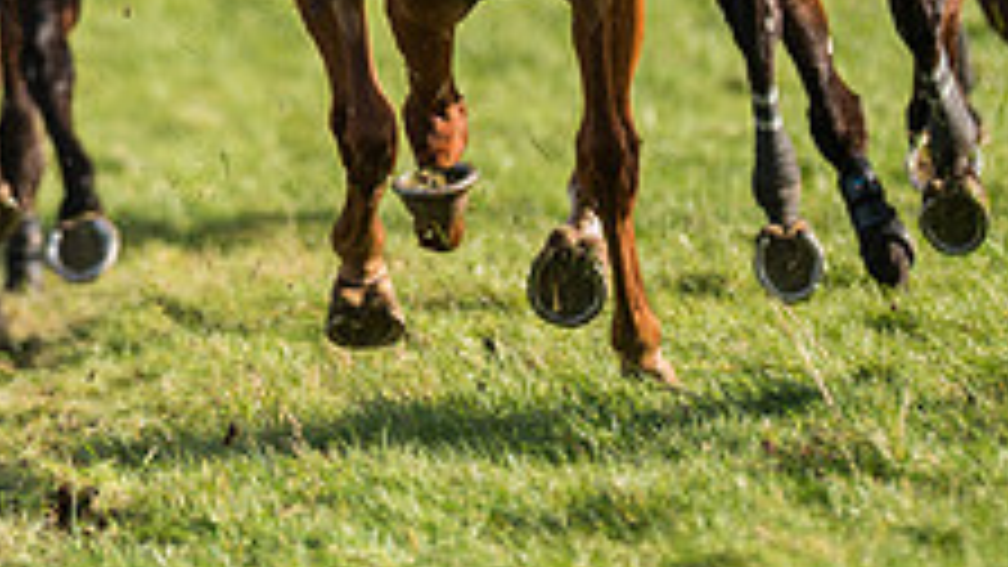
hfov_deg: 2.0
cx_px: 72
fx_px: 29000
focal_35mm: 1085
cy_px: -187
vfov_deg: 1.1
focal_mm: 400
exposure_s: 1/2000
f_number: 5
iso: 200
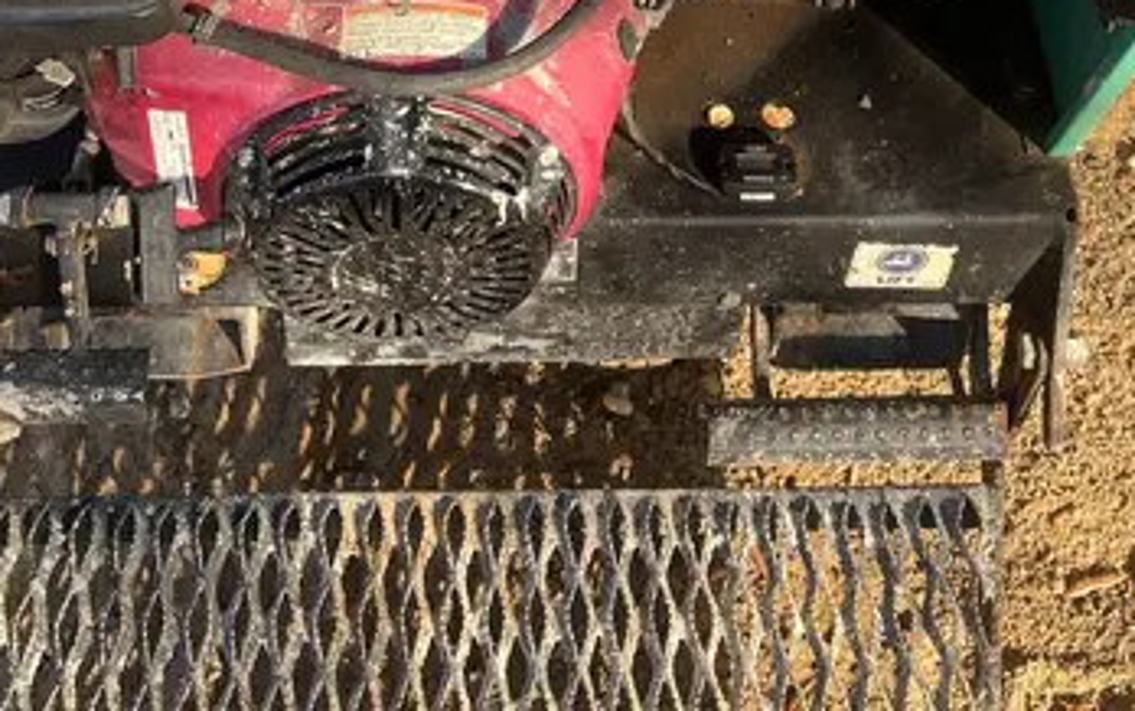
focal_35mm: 58
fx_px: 1795
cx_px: 607
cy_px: -338
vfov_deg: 19.6
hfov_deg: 35.1
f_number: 1.6
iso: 50
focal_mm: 5.1
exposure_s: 1/375
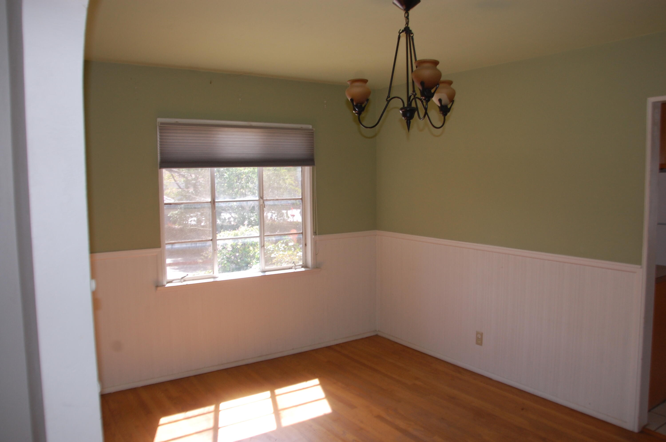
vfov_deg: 47.8
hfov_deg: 67.4
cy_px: 221
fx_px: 499
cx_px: 333
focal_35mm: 27
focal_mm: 18
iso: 400
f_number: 6.3
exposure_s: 1/160
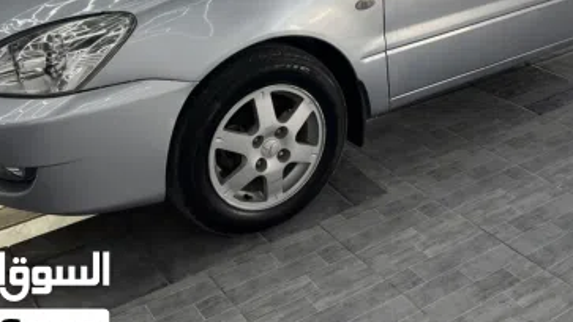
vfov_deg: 23.2
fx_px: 760
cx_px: 347
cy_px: 24
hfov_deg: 41.1
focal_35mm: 50
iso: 50
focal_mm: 5.7
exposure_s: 1/387
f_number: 1.5
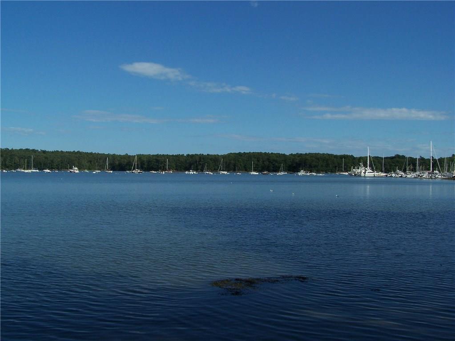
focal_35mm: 38
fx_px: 500
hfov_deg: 49.0
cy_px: 170
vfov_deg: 37.7
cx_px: 228
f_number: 5.6
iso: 80
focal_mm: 6.3
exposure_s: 1/640
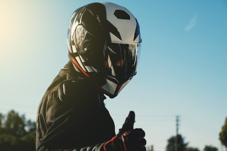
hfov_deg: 26.6
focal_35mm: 76
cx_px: 114
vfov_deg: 18.0
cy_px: 76
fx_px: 479
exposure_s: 1/500
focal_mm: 50.5
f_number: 4
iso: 100
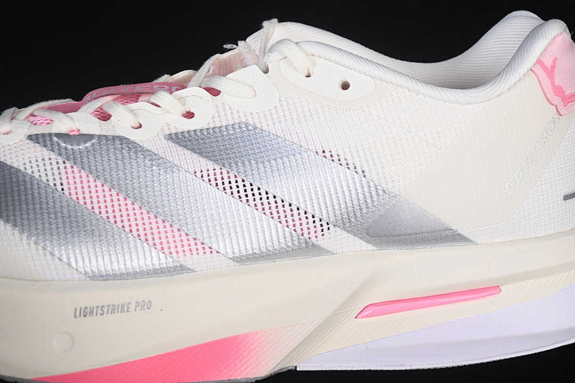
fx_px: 1078
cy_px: 192
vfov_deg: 20.2
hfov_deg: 29.9
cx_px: 288
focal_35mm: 68
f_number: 7.1
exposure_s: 1/100
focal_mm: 45
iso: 160
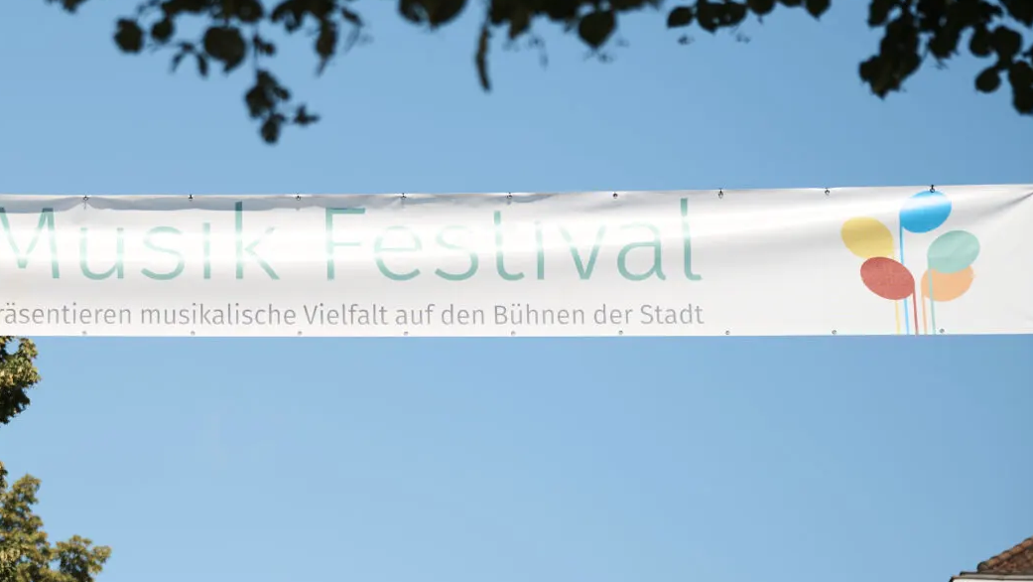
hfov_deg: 15.1
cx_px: 116
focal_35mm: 141
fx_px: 3863
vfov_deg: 8.6
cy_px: 176
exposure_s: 1/1250
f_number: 2.8
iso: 64
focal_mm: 73
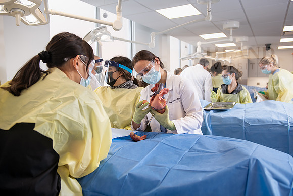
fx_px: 236
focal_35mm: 29
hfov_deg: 63.6
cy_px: 98
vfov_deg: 45.0
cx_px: 146
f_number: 3.5
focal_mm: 29
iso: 500
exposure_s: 1/200
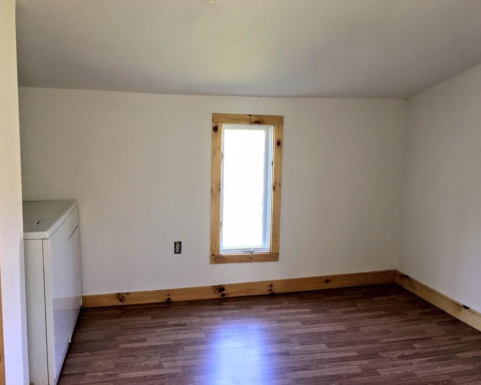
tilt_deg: -7.0
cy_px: 189
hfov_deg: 57.2
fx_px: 441
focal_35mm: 31
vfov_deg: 47.1
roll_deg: -0.6
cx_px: 250
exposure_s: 1/30
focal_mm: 4.15
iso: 40
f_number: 2.2
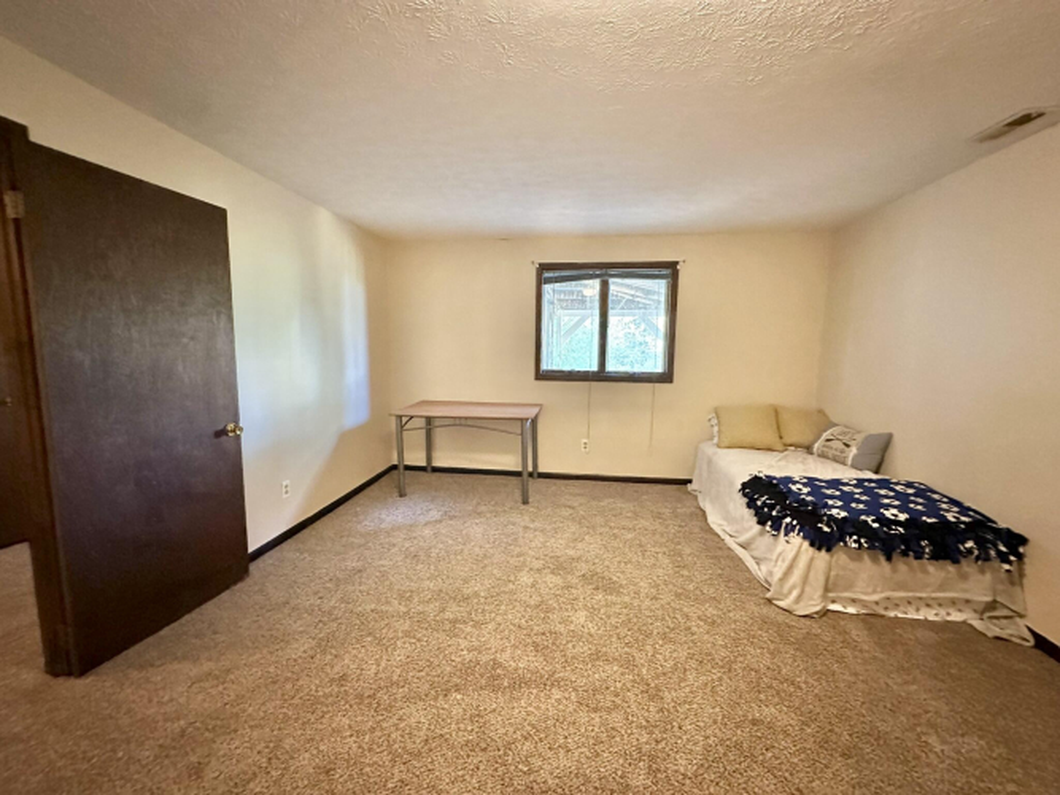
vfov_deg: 85.7
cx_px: 530
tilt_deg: -6.7
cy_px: 398
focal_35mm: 14
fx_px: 429
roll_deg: -1.3
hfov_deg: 102.1
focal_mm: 2.22
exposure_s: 1/40
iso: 1000
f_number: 2.2
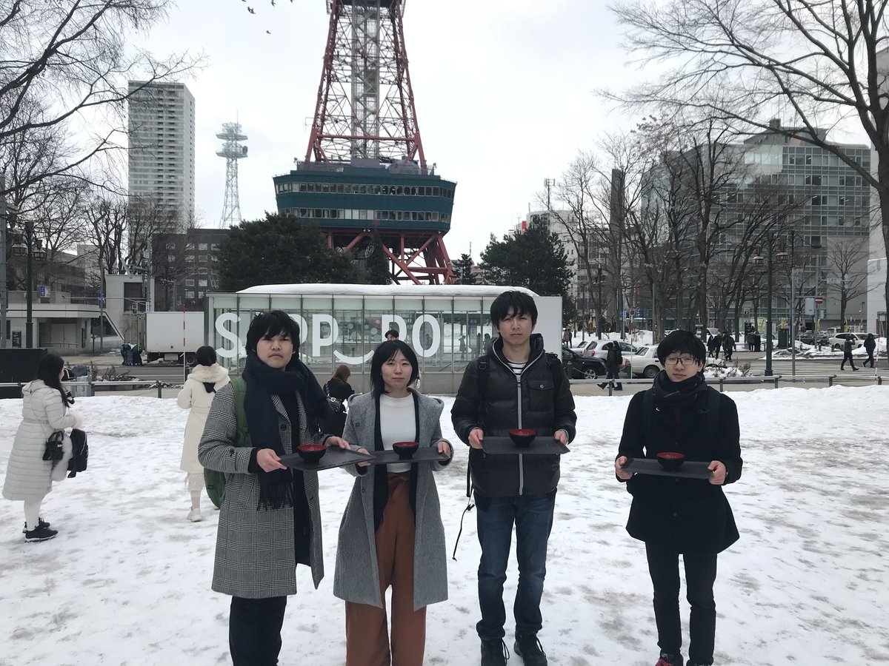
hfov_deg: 63.4
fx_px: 719
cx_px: 444
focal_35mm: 28
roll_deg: -0.4
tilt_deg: +2.9
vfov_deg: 49.7
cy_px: 333
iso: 20
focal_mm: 3.99
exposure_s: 1/1312
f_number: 1.8
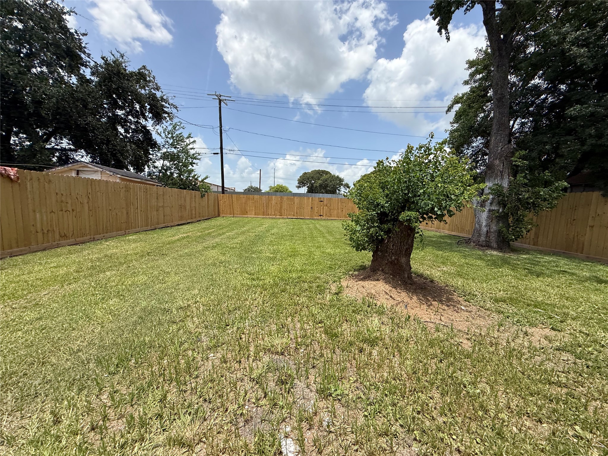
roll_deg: -0.5
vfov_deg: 85.7
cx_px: 304
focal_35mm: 14
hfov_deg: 102.1
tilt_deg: -7.9
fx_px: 246
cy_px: 228
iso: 50
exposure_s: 1/1795
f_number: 2.2
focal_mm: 2.22
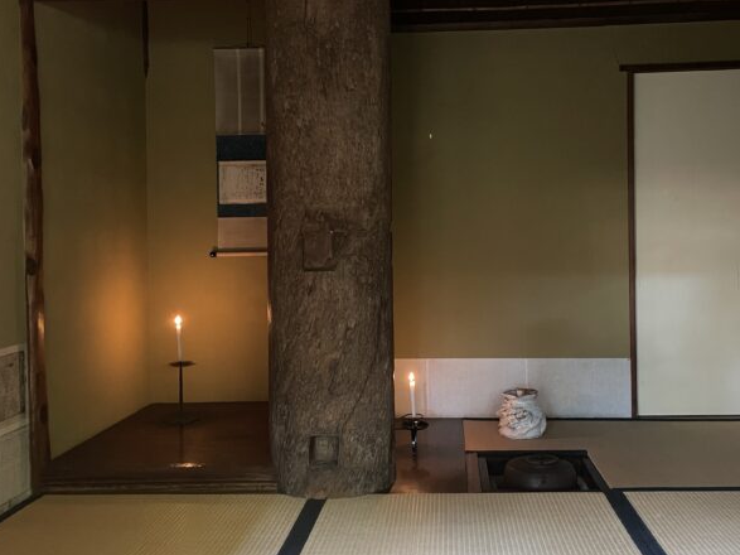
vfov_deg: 41.8
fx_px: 727
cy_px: 260
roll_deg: +1.0
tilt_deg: +0.0
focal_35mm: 34
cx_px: 417
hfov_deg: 53.8
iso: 1000
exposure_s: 1/30
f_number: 1.6
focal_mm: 4.2
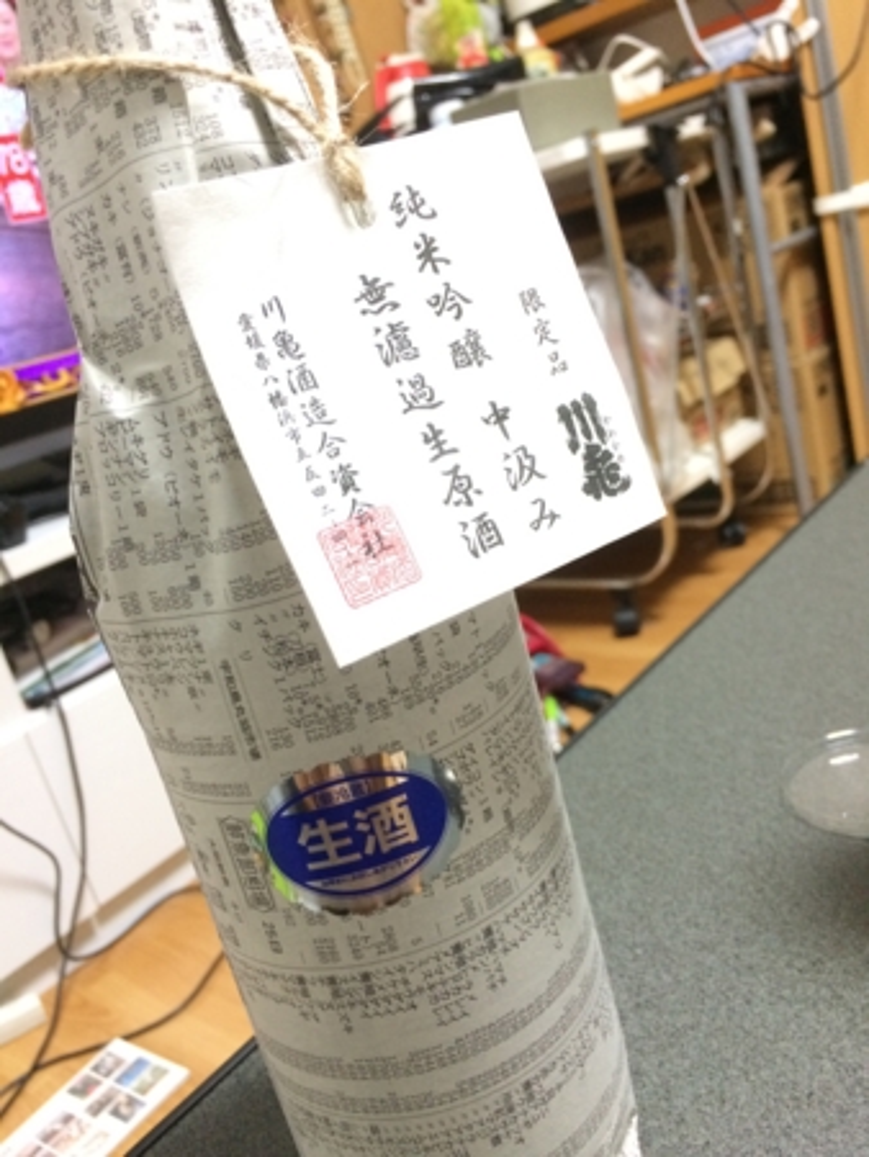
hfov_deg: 48.3
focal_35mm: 29
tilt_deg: -17.7
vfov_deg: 61.6
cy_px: 578
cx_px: 434
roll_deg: +17.4
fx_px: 970
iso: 320
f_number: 2.2
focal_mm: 4.15
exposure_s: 1/24
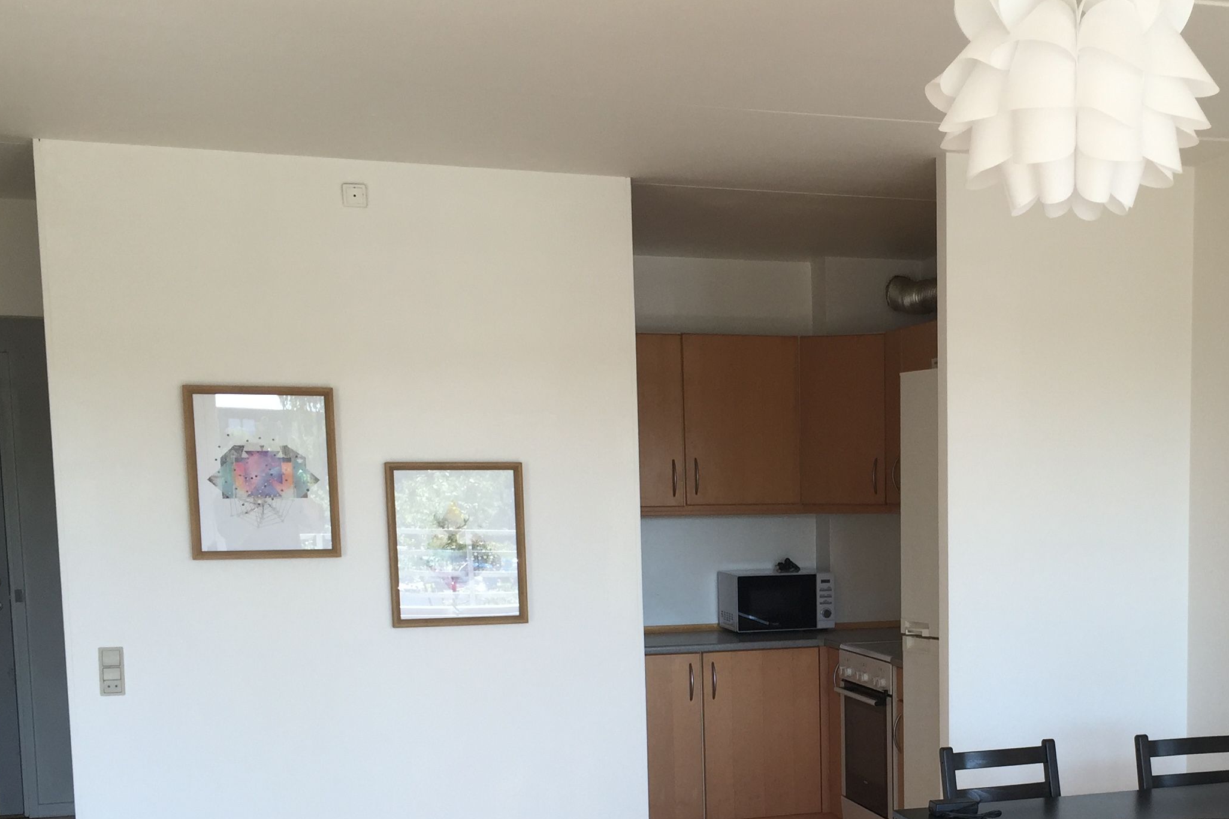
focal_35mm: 48
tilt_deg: -6.6
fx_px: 1638
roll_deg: +0.1
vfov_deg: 27.4
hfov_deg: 40.0
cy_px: 682
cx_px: 924
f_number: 2.2
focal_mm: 4.15
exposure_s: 1/100
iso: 32
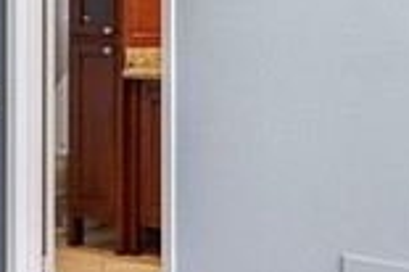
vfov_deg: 12.5
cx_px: 172
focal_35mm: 109
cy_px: 74
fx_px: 1241
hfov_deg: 18.7
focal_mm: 11
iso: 100
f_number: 2.8
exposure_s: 1/25
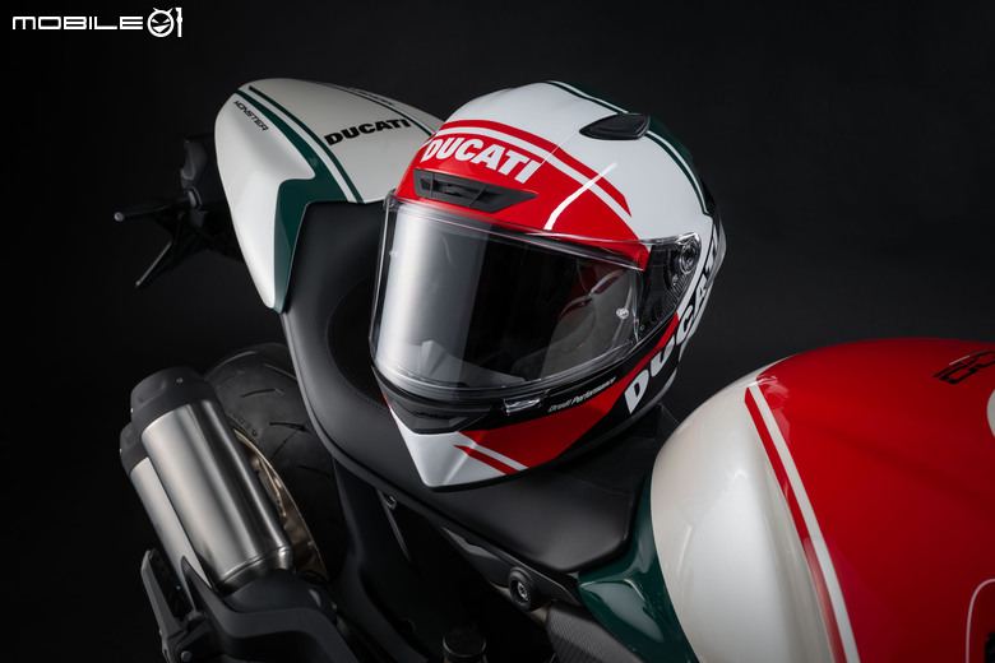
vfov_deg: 34.2
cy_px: 332
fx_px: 1078
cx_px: 498
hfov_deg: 49.6
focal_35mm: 39
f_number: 11
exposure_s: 1/160
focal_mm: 39
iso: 100
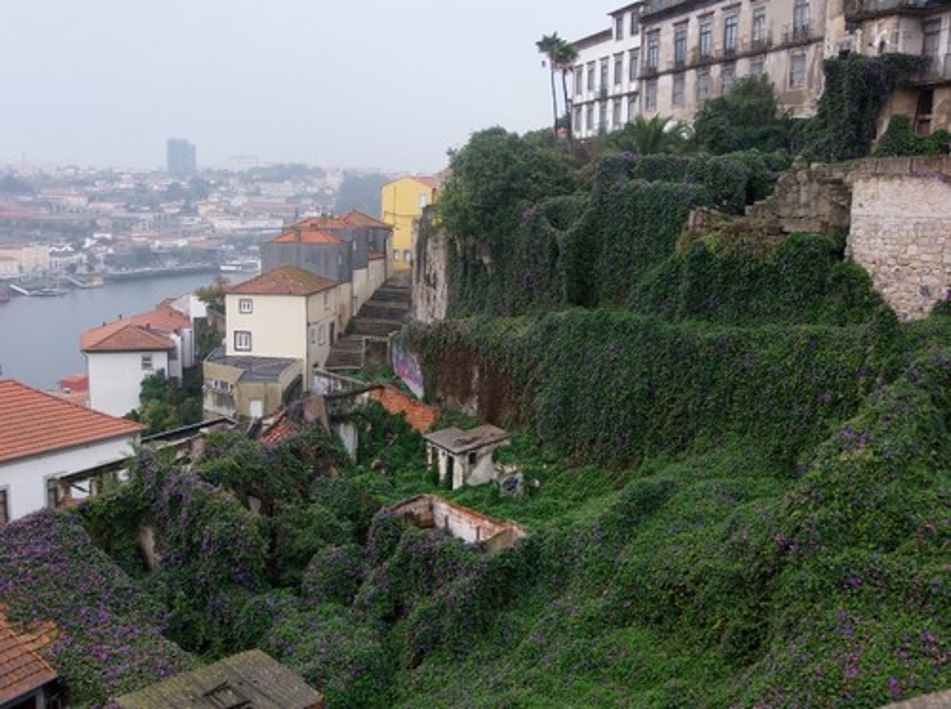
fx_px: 905
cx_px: 476
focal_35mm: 33
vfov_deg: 42.8
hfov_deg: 55.4
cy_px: 354
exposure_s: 1/125
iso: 100
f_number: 3.4
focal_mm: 5.9
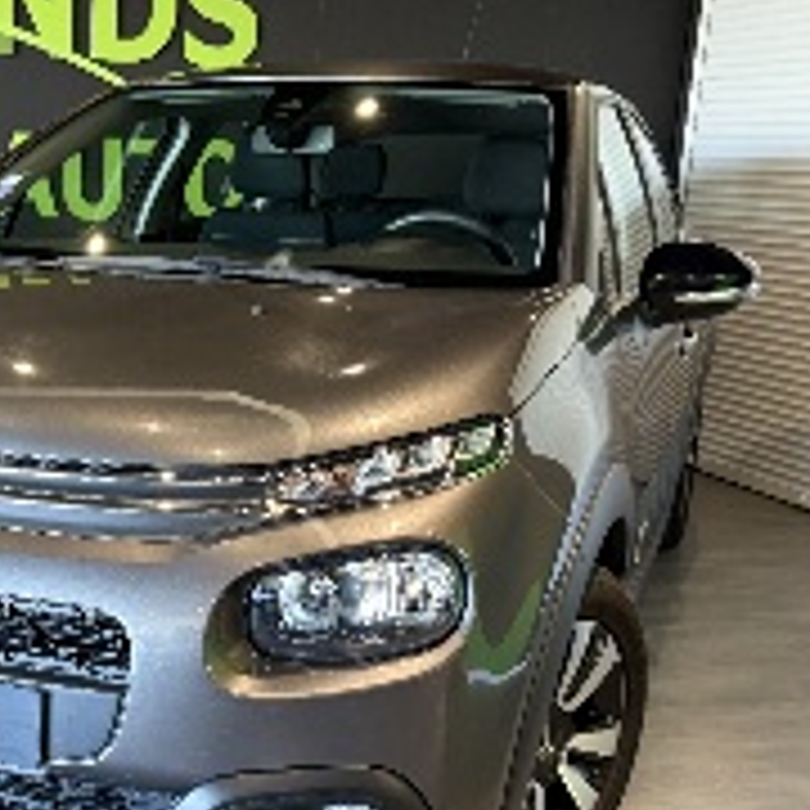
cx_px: 140
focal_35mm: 49
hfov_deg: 33.5
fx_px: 1297
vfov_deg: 34.4
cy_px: 531
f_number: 1.78
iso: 500
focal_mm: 6.76
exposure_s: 1/50
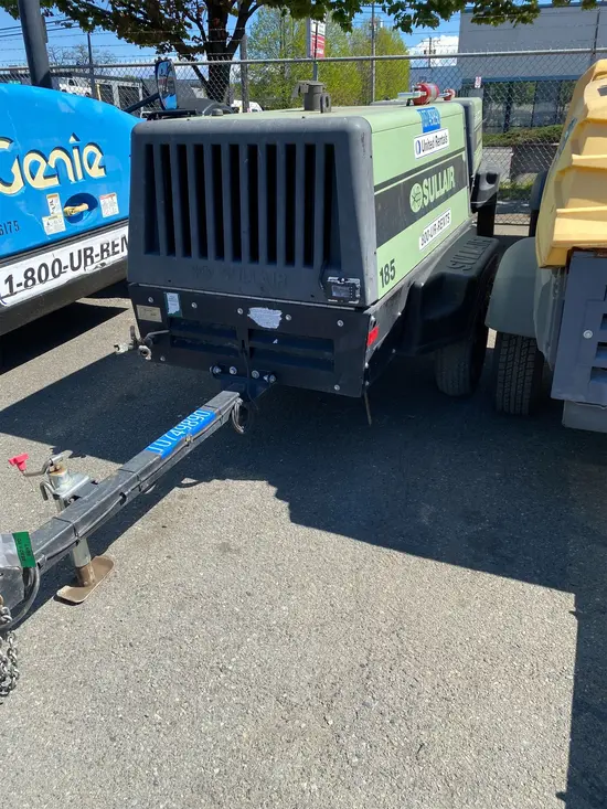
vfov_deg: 67.3
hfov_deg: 53.1
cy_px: 404
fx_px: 608
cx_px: 304
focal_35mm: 26
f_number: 1.8
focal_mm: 4.25
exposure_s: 1/1484
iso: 32
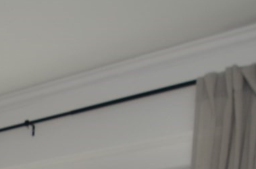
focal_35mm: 81
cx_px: -109
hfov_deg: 21.7
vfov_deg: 12.2
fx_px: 575
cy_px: 442
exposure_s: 1/200
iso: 100
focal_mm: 10
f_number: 3.5
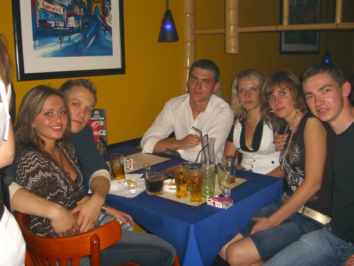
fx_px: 389
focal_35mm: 38
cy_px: 133
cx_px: 177
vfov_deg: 37.7
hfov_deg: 49.0
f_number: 2.8
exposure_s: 1/60
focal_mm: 7.9
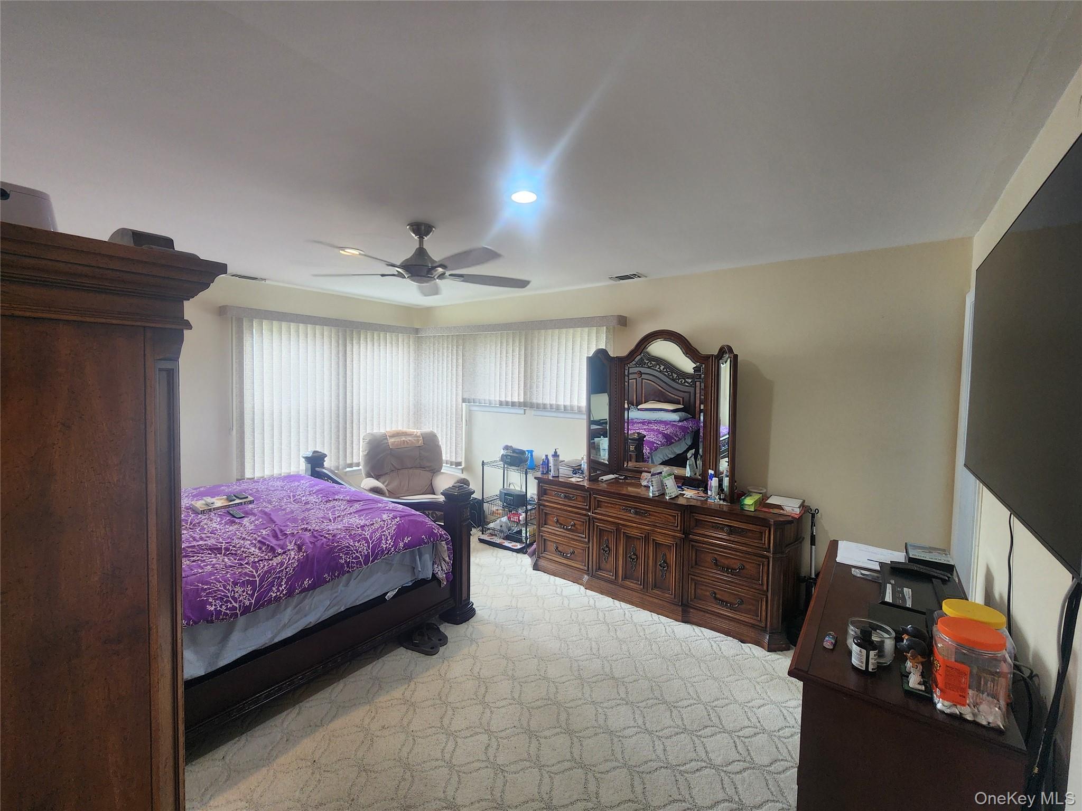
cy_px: 406
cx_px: 541
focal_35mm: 13
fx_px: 406
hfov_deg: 106.2
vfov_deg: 89.9
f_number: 2.2
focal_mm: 2.2
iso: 160
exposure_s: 1/60
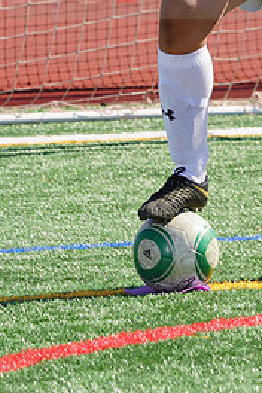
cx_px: 274
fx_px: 5371
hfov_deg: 2.8
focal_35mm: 492
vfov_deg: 4.2
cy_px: -28
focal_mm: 224
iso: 200
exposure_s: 1/250
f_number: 11
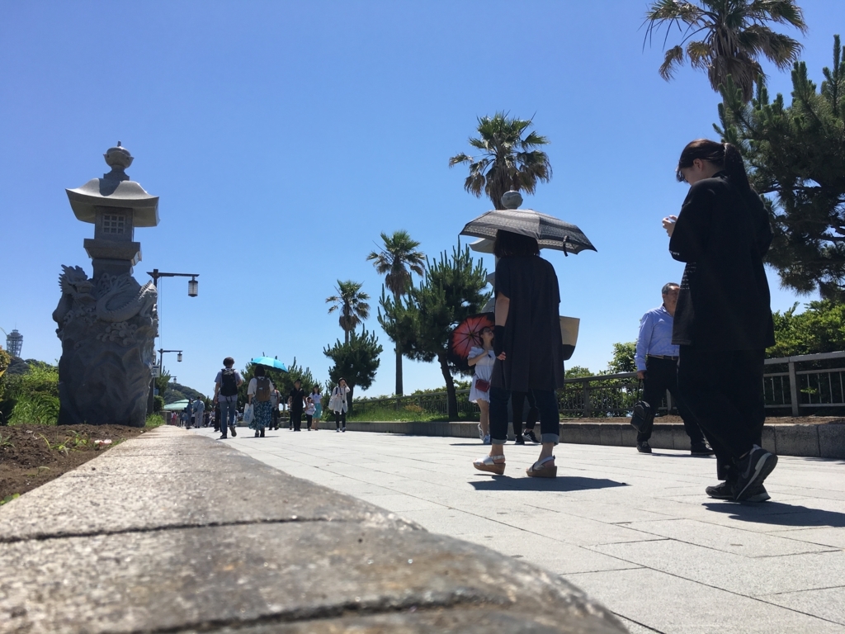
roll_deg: +0.9
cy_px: 317
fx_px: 708
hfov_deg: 61.7
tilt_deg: +7.8
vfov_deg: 48.2
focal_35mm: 29
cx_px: 422
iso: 25
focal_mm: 4.15
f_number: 2.2
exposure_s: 1/1972
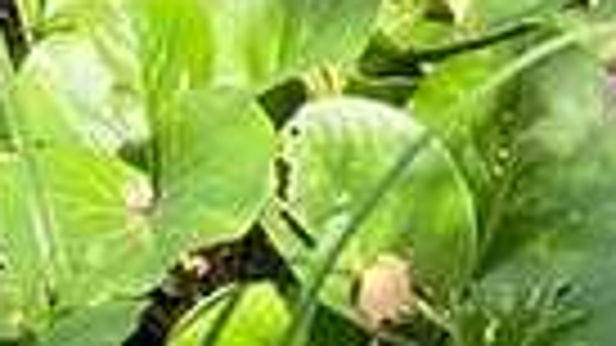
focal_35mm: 212
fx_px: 3462
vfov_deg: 5.6
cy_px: -342
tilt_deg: -18.7
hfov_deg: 9.9
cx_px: 917
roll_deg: -0.1
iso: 64
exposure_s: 1/121
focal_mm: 4.25
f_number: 1.8
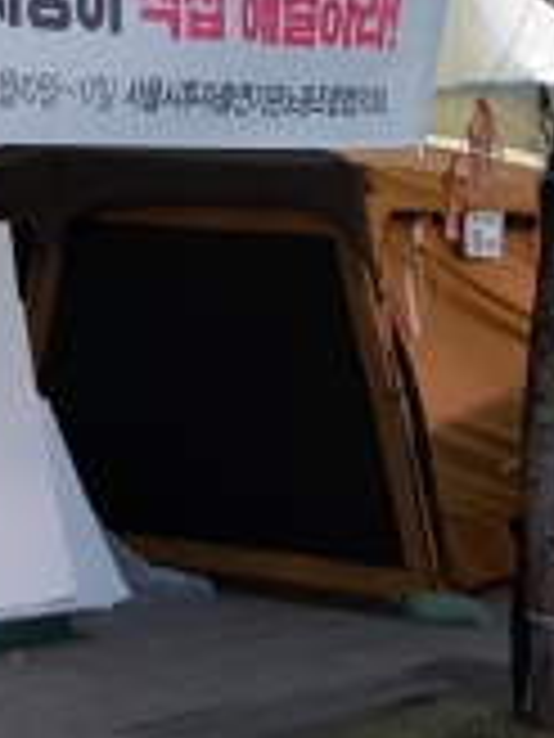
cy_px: 43
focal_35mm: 103
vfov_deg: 18.7
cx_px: -477
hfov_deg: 12.9
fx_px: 2198
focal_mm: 4.2
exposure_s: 1/11
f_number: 1.7
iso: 200
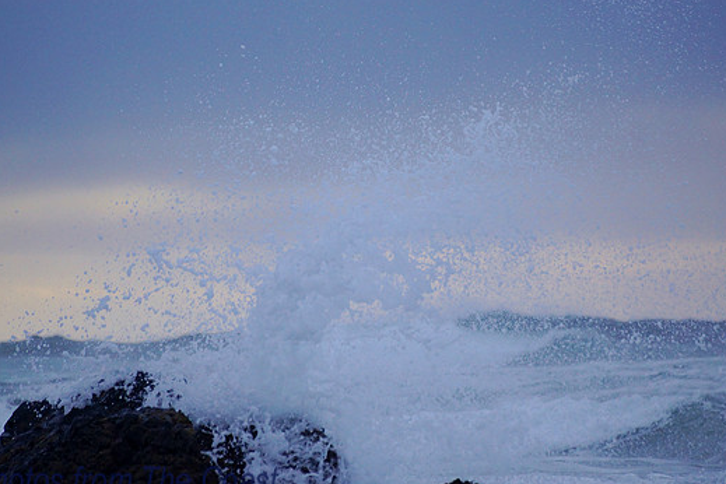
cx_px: 366
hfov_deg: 4.1
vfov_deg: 2.7
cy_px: 243
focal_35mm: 503
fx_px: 10143
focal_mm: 300
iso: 400
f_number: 5.6
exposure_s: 1/500
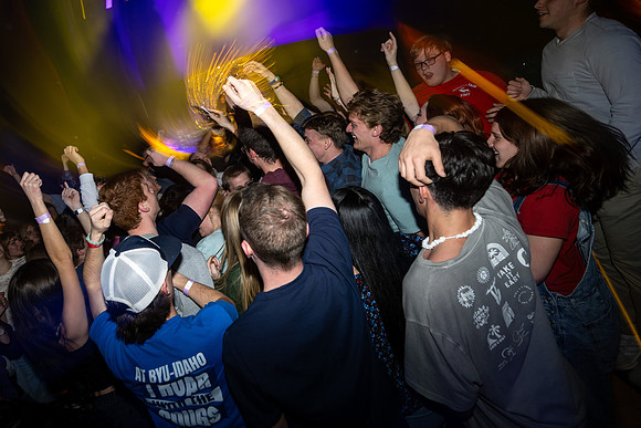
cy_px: 176
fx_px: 707
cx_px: 229
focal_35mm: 40
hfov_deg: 48.2
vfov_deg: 33.6
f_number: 5.6
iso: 640
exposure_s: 1/13
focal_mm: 30
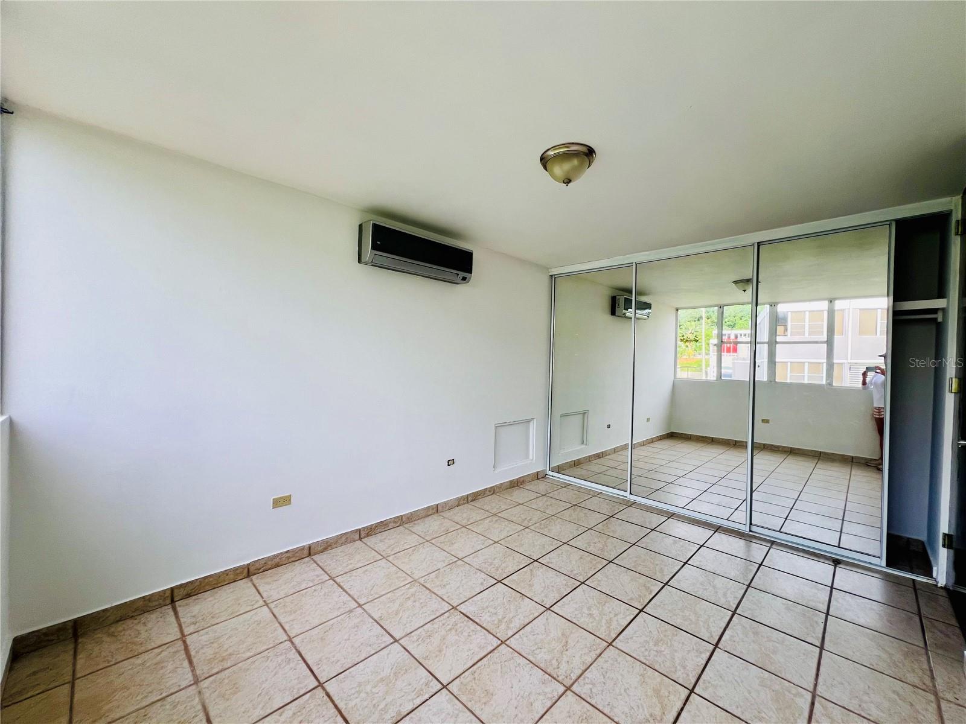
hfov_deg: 106.2
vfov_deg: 89.9
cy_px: 362
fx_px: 363
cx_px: 483
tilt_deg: -1.2
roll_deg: -0.7
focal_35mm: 13
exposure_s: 1/99
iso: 50
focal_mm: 1.57
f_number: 1.8
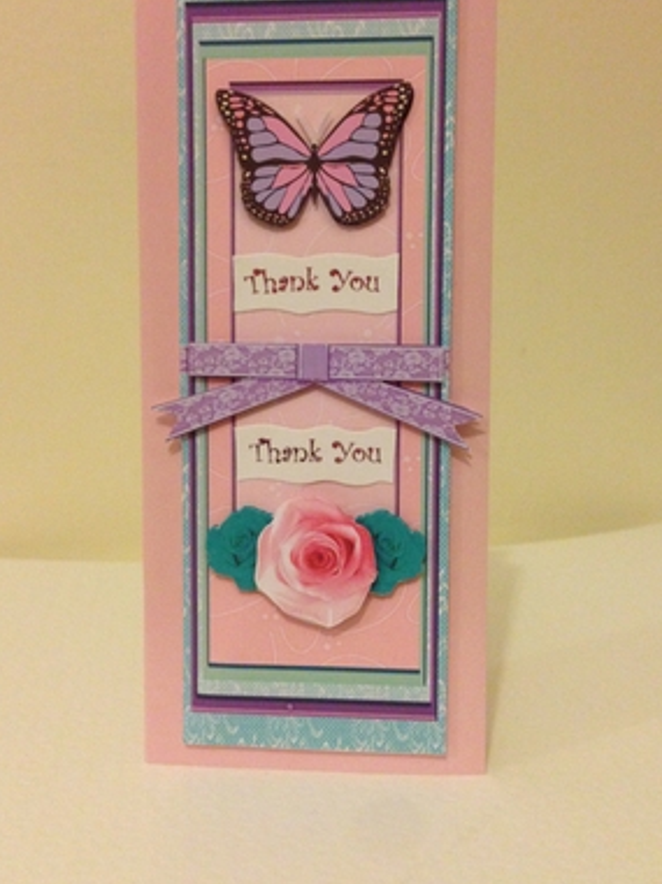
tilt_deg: -2.6
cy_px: 385
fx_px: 996
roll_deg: -0.9
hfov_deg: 36.8
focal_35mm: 39
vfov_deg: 47.8
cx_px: 343
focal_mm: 4.12
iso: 320
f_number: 2.4
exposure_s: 1/20
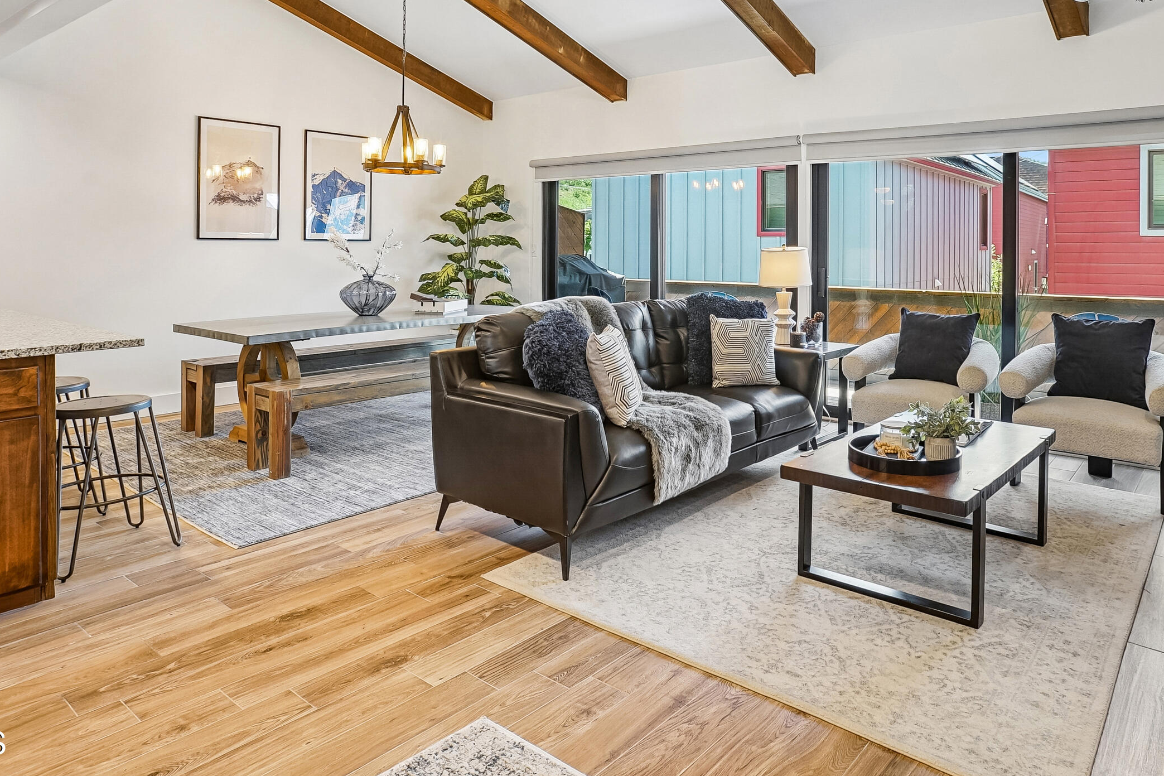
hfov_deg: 75.9
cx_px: 632
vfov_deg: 53.6
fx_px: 744
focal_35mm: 23
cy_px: 237
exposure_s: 1/25
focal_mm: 16
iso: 400
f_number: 8
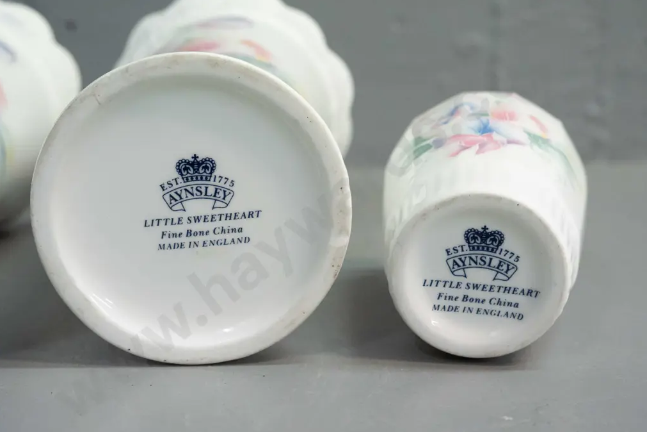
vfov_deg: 23.0
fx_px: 1060
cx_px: 324
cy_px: 213
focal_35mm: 59
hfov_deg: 33.9
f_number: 5.6
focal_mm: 28
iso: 3200
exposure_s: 1/200
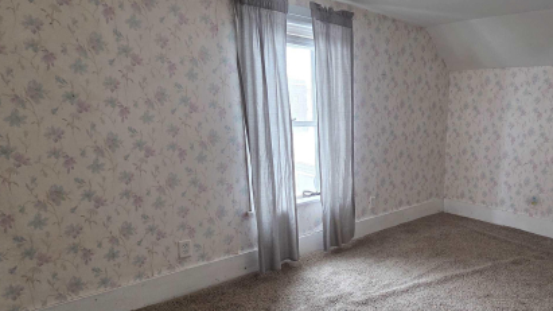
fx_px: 337
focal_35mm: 23
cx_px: 422
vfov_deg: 49.0
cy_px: 197
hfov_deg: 72.6
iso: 250
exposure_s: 1/120
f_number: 2.2
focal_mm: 2.2
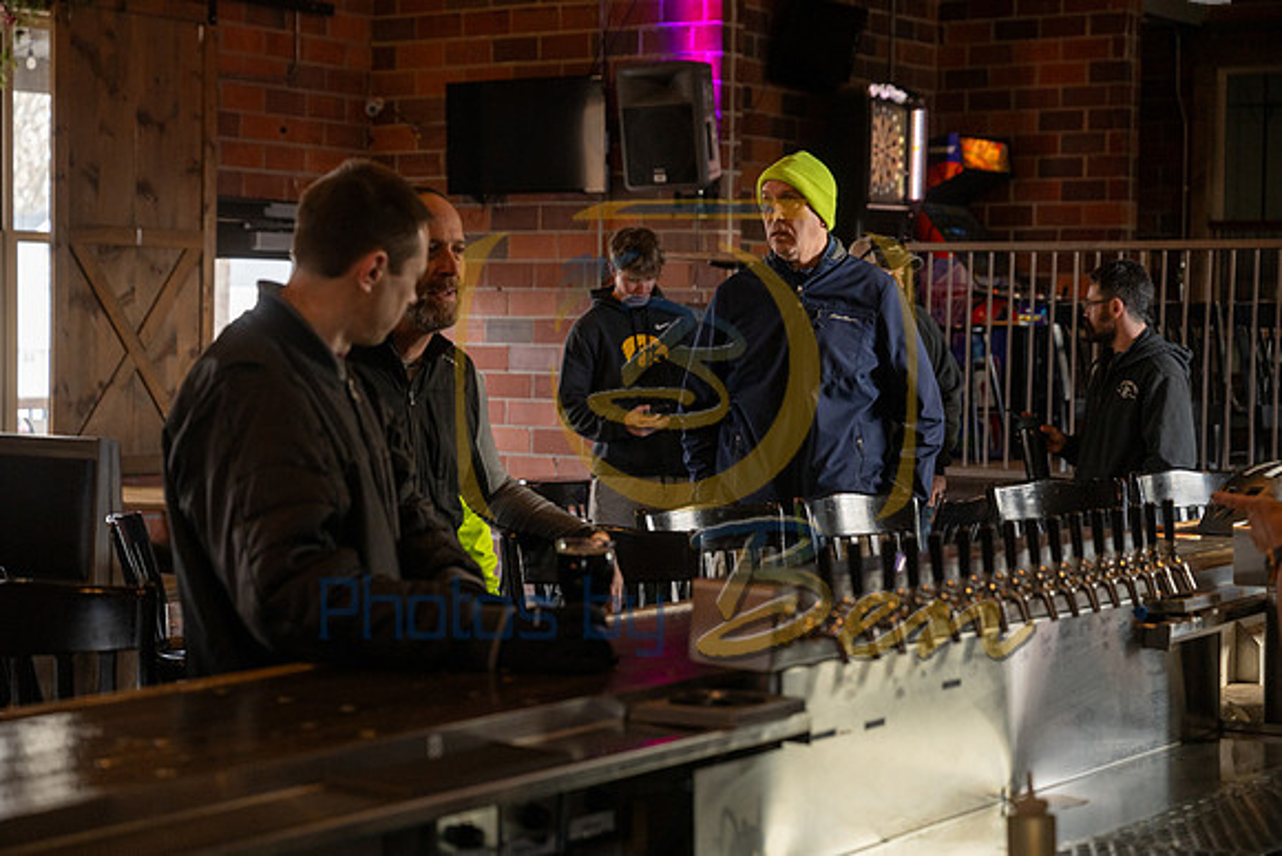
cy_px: 428
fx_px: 2493
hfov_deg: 28.8
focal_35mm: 70
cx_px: 641
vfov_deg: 19.5
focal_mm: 70
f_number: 4
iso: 1000
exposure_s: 1/160
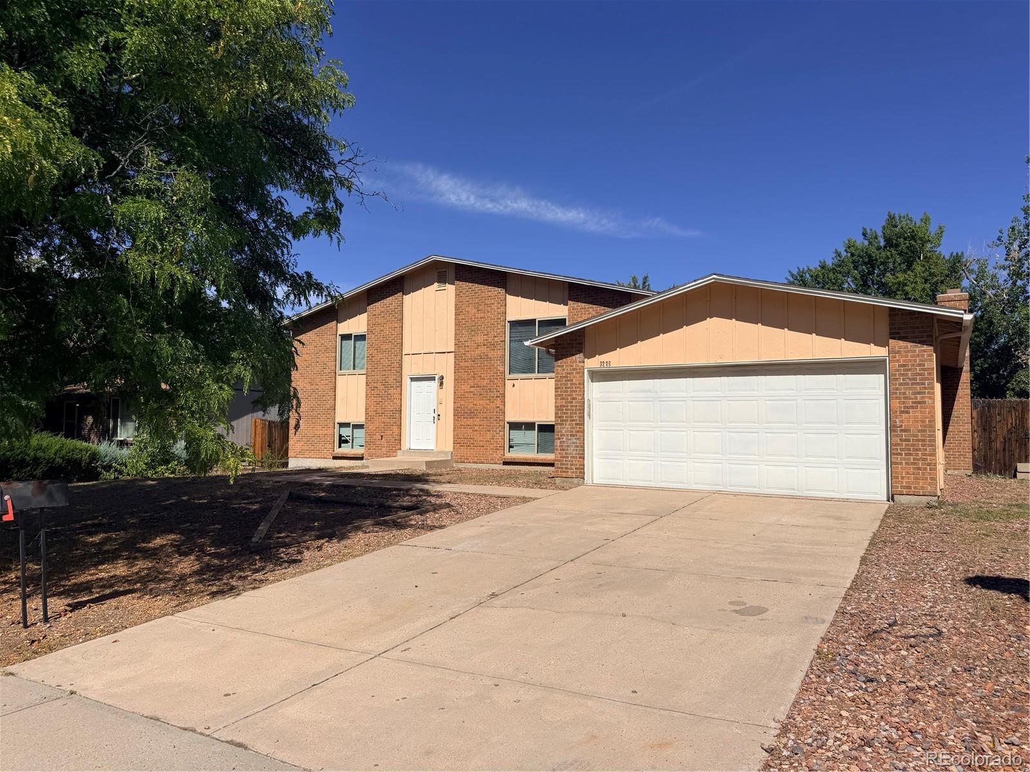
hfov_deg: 71.6
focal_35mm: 24
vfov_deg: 56.8
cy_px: 386
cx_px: 515
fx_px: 714
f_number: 1.78
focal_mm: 6.76
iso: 80
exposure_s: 1/10309
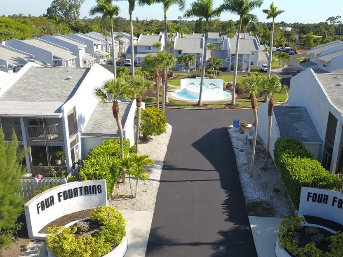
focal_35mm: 32
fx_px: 317
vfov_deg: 44.2
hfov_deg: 56.6
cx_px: 195
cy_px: 127
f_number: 2.2
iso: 100
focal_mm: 4.73
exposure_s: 1/687
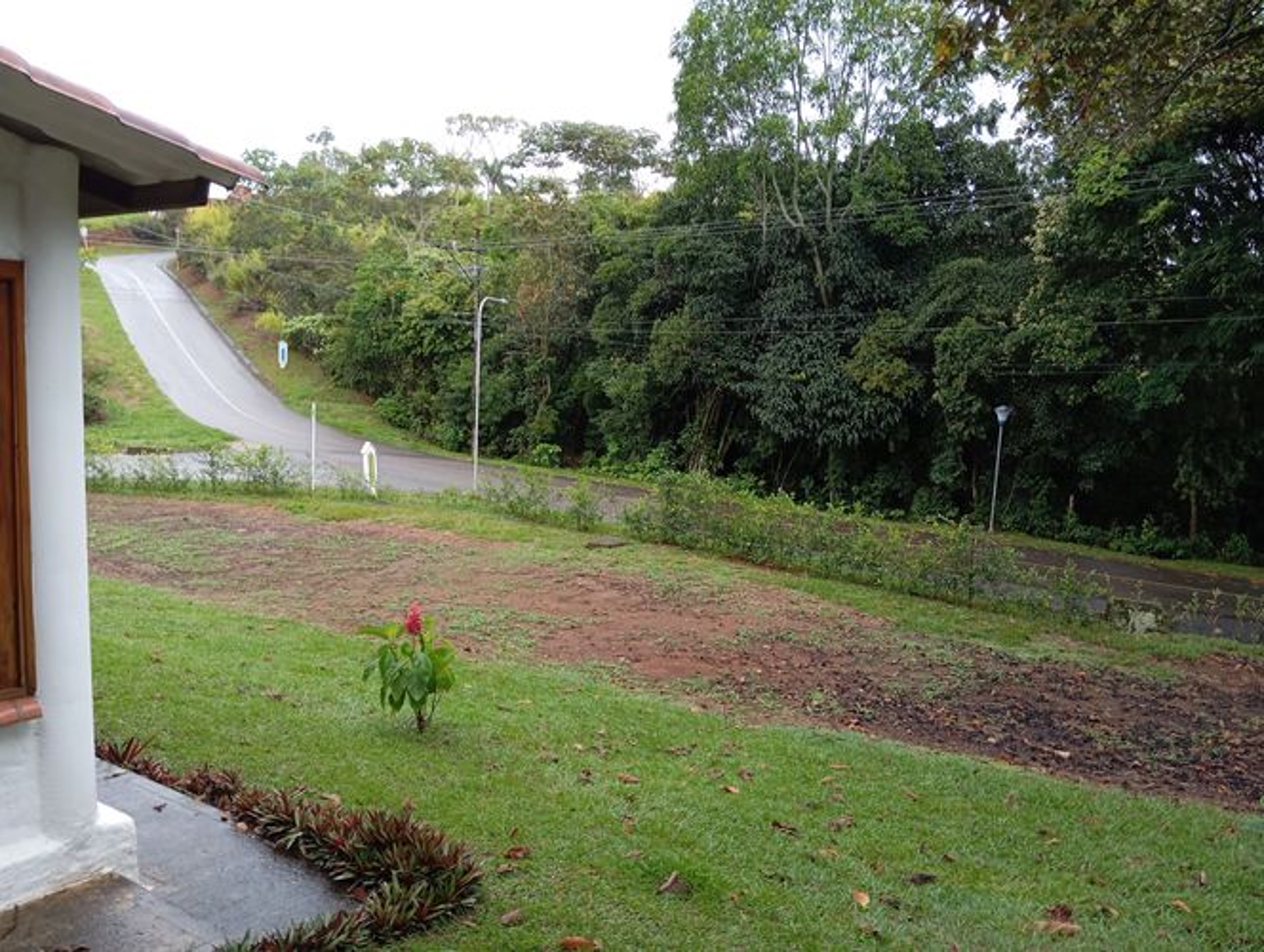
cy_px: 476
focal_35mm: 28
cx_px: 632
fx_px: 1024
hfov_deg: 63.4
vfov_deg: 49.9
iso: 175
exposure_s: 1/120
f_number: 1.8
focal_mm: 4.22
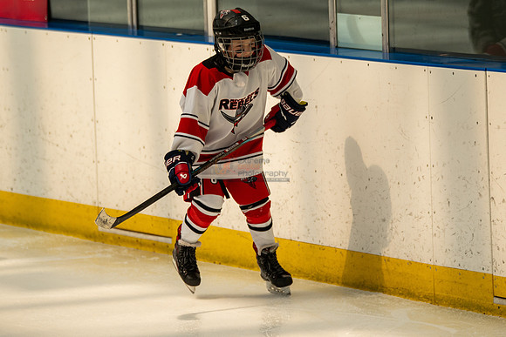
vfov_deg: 4.0
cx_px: 228
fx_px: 4848
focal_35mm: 345
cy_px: 150
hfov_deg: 6.0
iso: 1600
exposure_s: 1/5000
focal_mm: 234
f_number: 3.2
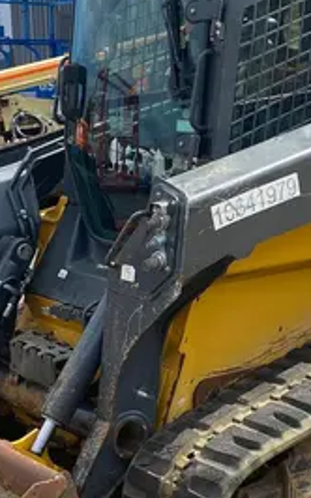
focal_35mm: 76
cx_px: 159
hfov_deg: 17.1
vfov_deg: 27.0
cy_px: 330
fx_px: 1032
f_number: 1.8
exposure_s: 1/1961
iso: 32
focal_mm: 4.25
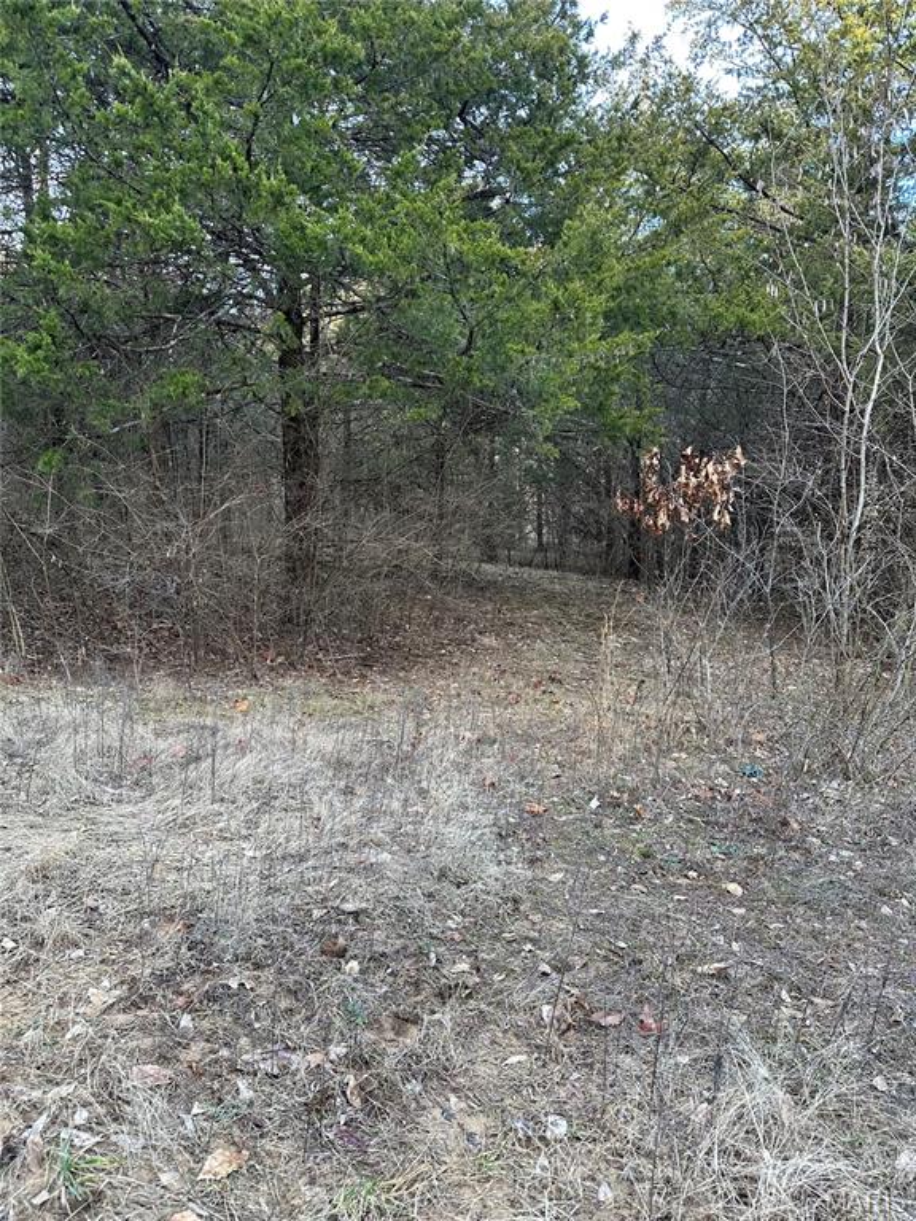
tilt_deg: -10.2
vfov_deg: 71.6
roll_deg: -0.4
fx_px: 847
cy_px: 610
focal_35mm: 24
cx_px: 458
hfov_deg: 56.8
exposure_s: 1/163
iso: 80
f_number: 1.78
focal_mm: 6.86
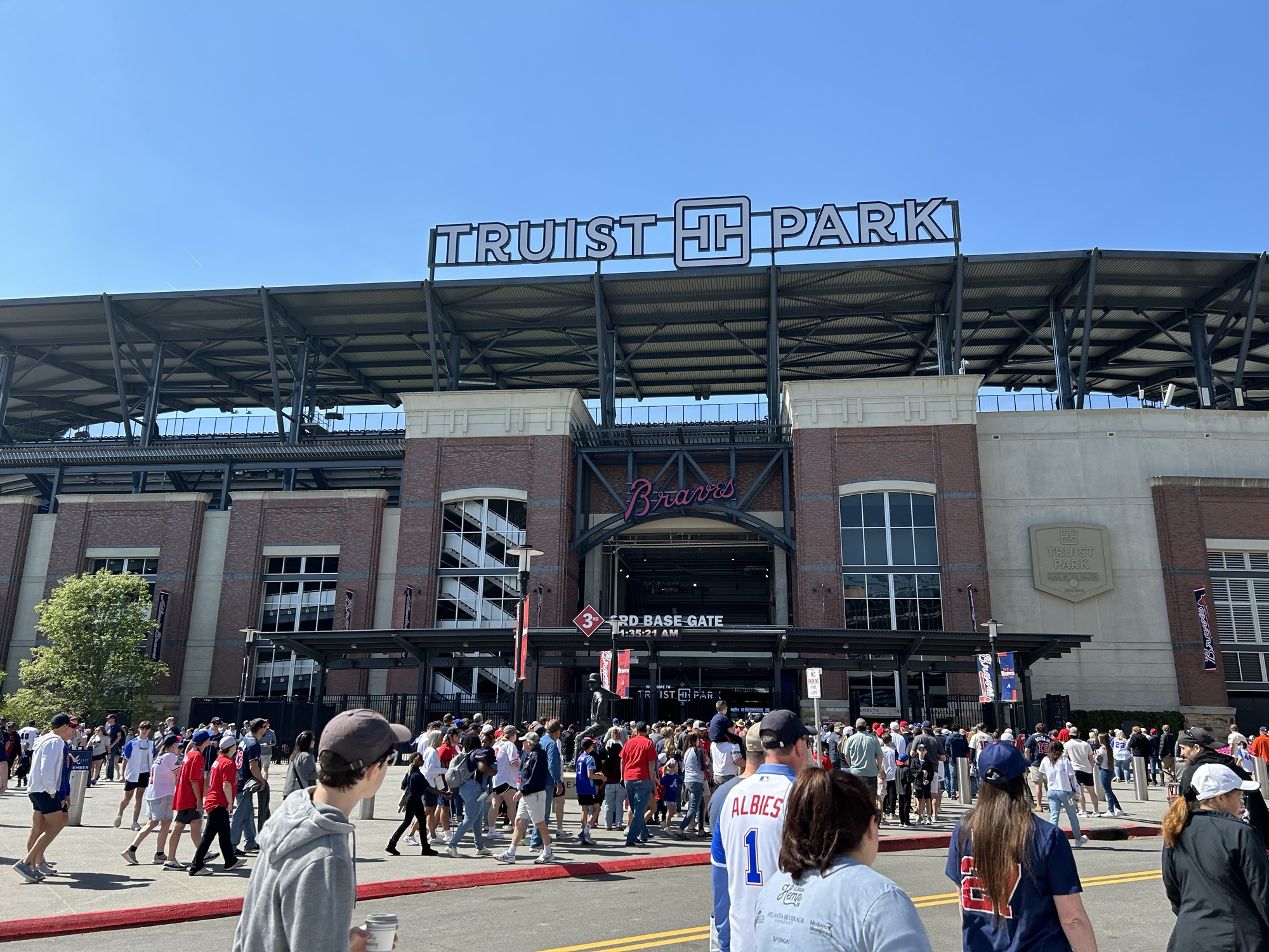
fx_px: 953
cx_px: 634
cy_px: 476
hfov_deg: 67.3
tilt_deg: +13.1
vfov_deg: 53.1
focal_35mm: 26
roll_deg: -0.5
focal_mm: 5.7
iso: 50
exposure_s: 1/2165
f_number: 1.5
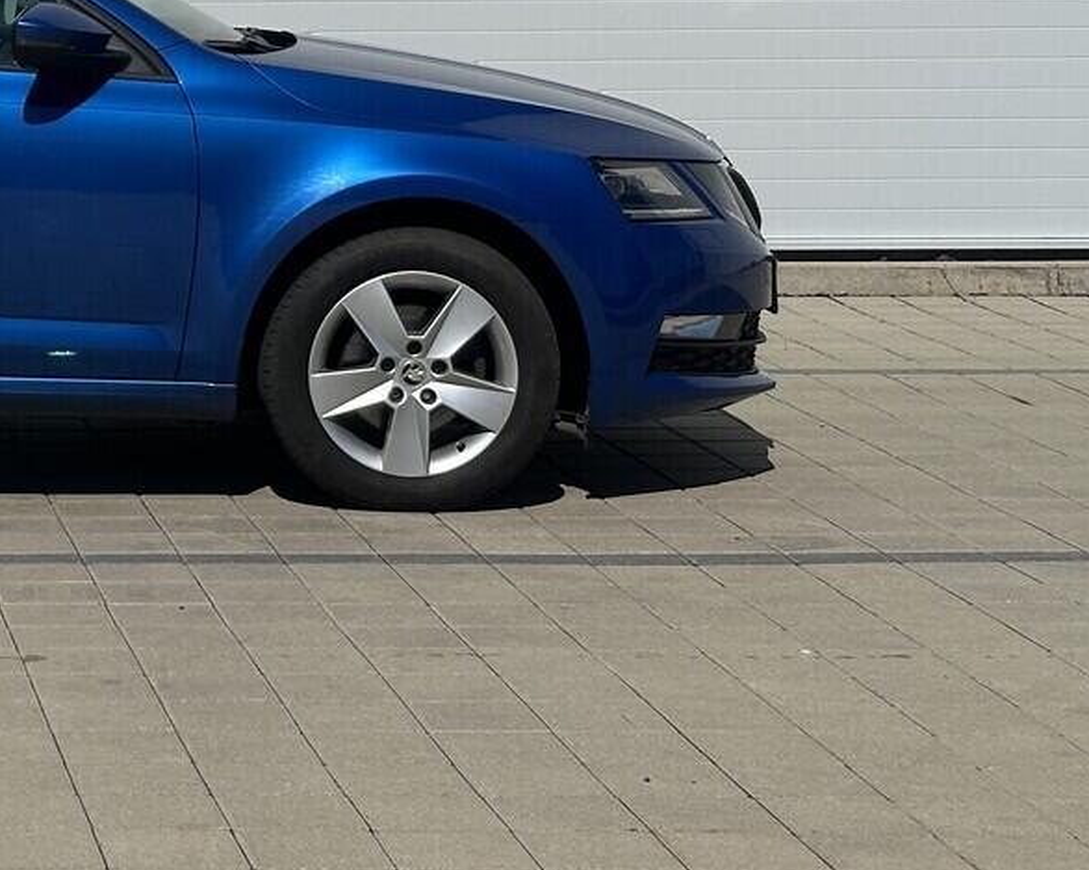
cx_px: -241
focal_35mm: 115
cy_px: 106
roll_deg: +1.0
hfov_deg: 16.0
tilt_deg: -3.8
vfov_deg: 13.3
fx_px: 3705
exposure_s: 1/9804
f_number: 1.78
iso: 64
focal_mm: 6.86
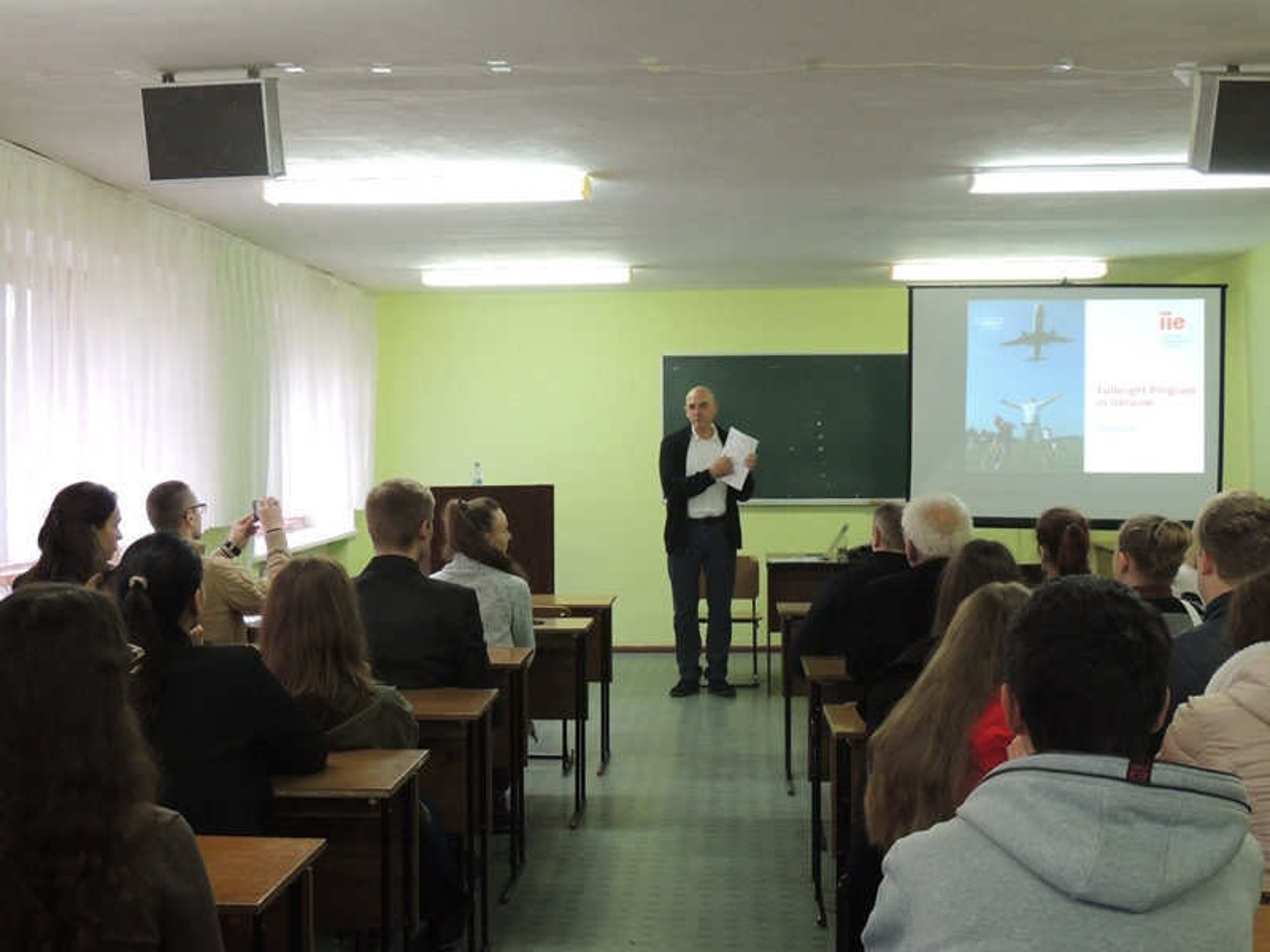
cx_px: 635
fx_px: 1578
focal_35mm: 43
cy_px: 476
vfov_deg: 33.6
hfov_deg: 43.9
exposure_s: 1/25
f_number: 3.4
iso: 400
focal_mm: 7.6
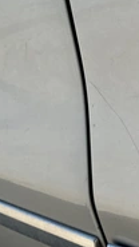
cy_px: 68
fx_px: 433
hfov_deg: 16.3
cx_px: 222
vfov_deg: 31.4
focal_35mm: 66
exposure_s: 1/842
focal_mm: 3
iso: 25
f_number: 1.8
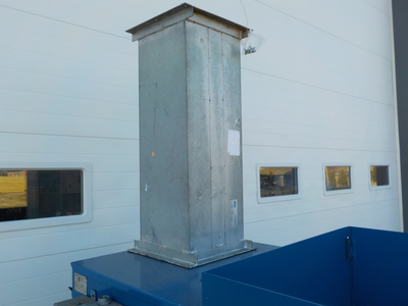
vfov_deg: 46.8
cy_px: 153
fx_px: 354
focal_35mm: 30
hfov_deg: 60.0
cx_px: 204
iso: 125
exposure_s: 1/400
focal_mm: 4.1
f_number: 3.3
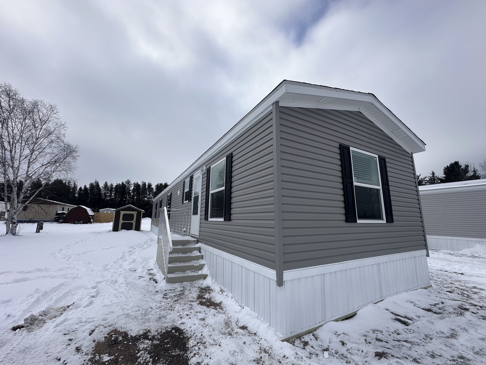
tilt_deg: +11.1
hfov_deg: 102.1
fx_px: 197
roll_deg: -0.6
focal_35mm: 14
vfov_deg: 85.7
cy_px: 182
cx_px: 243
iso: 40
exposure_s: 1/1667
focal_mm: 2.22
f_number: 2.2
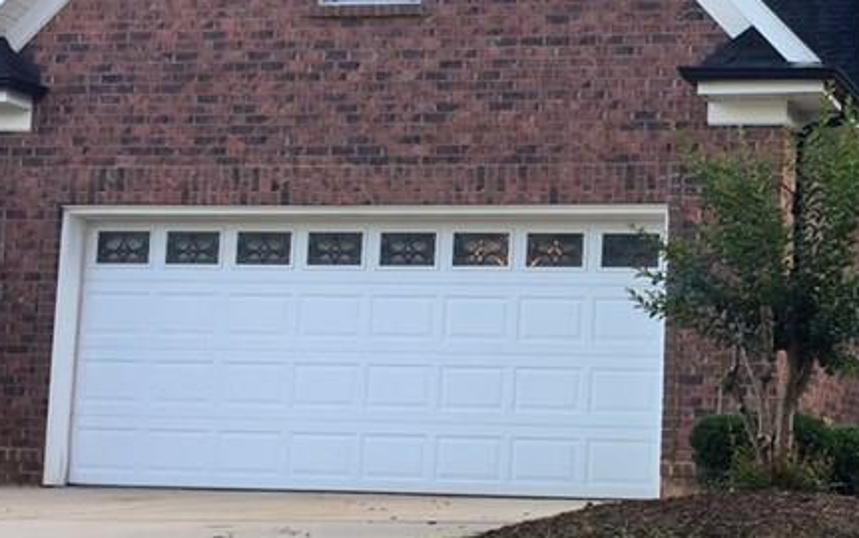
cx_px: 867
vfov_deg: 17.9
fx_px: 1710
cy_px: 319
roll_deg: -1.7
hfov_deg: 26.6
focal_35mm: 73
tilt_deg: +5.7
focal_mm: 4.15
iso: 32
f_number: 2.2
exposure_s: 1/120
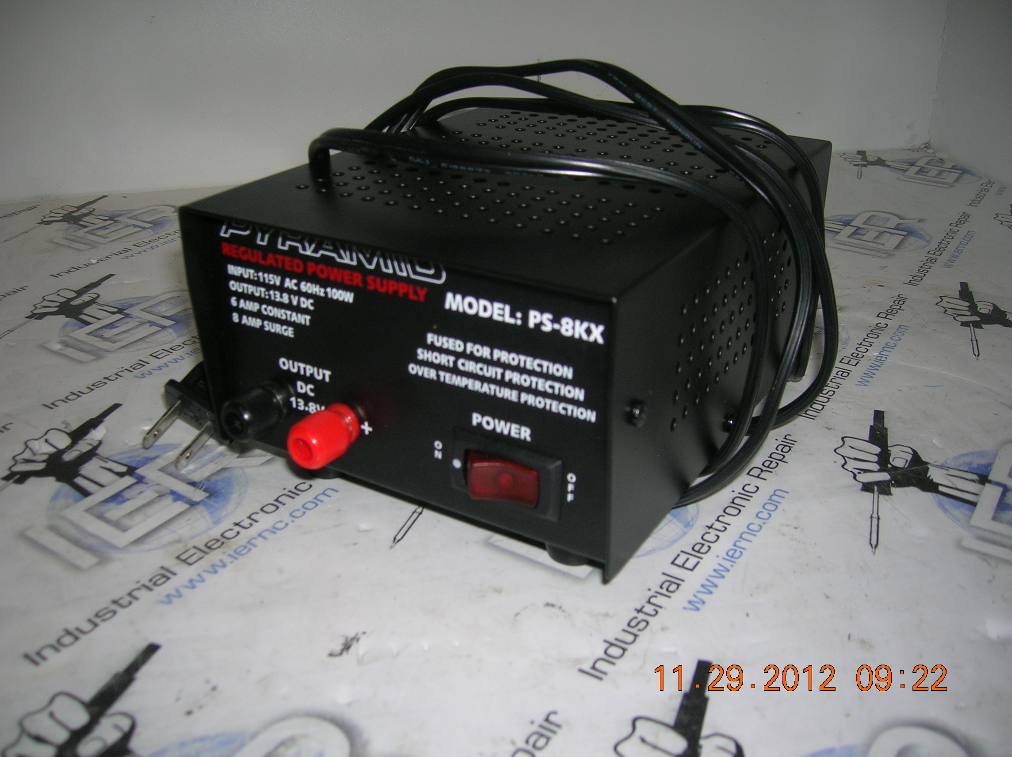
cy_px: 378
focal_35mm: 34
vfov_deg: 41.7
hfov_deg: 54.0
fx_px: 993
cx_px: 506
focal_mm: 5.7
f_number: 2.9
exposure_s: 1/60.1
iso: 50
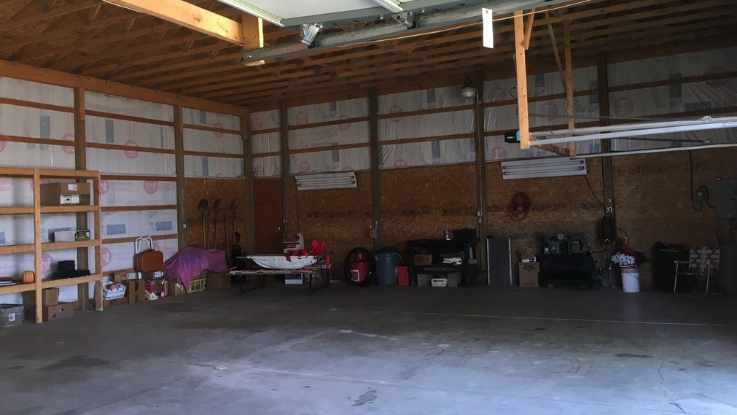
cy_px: 190
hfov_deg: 61.0
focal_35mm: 32
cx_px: 370
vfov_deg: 36.7
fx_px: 625
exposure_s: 1/30
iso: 25
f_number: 2.2
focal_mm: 4.15
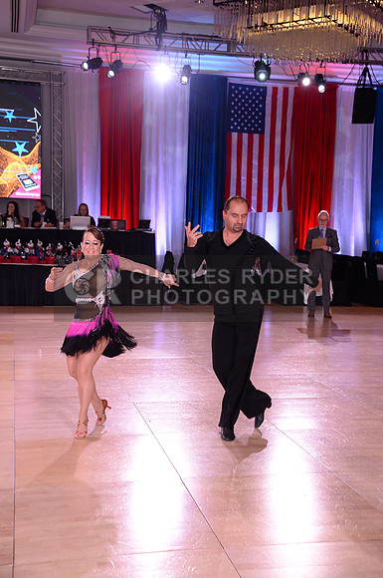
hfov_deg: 26.9
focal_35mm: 50
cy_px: 289
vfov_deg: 39.6
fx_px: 800
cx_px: 192
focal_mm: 50
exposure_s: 1/250
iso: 1600
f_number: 5
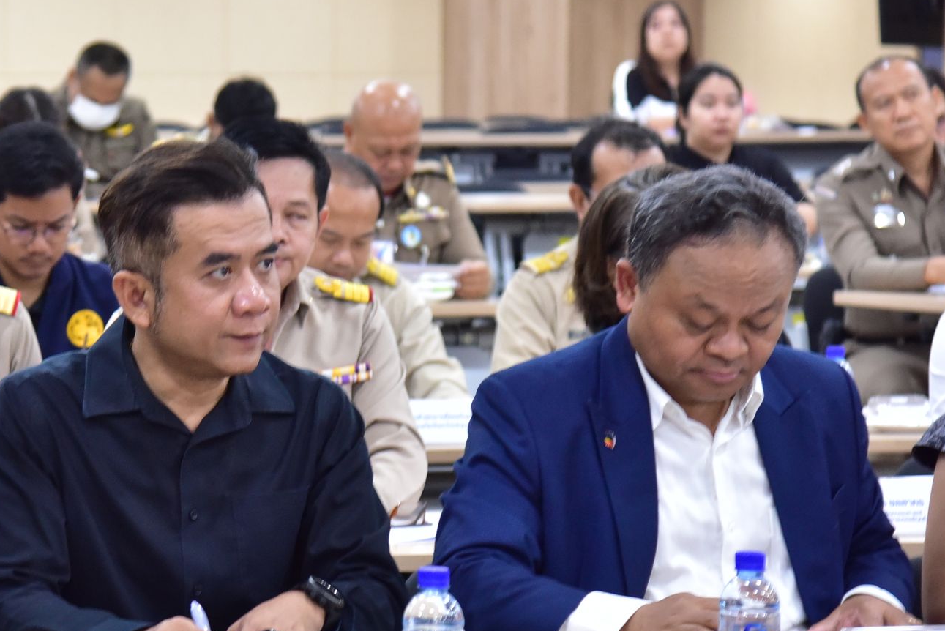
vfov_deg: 9.1
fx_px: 3965
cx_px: 133
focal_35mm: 151
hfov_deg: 13.5
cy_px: 310
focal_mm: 78
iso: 2500
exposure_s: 1/80
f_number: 4.5
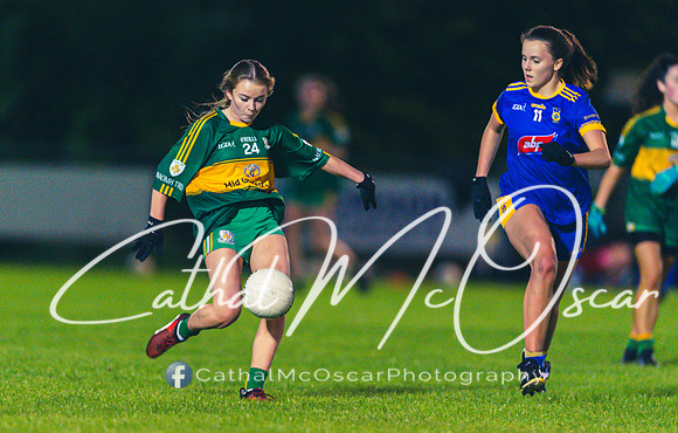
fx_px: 8962
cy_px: 234
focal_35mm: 482
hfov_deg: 4.3
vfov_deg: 2.8
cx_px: 275
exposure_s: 1/500
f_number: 2.8
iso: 5000
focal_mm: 400
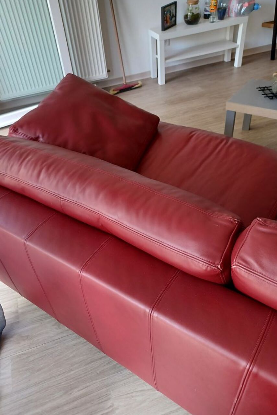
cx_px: 126
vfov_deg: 67.4
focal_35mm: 27
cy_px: 208
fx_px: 312
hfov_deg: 47.9
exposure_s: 1/60
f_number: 1.8
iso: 250
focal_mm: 4.6
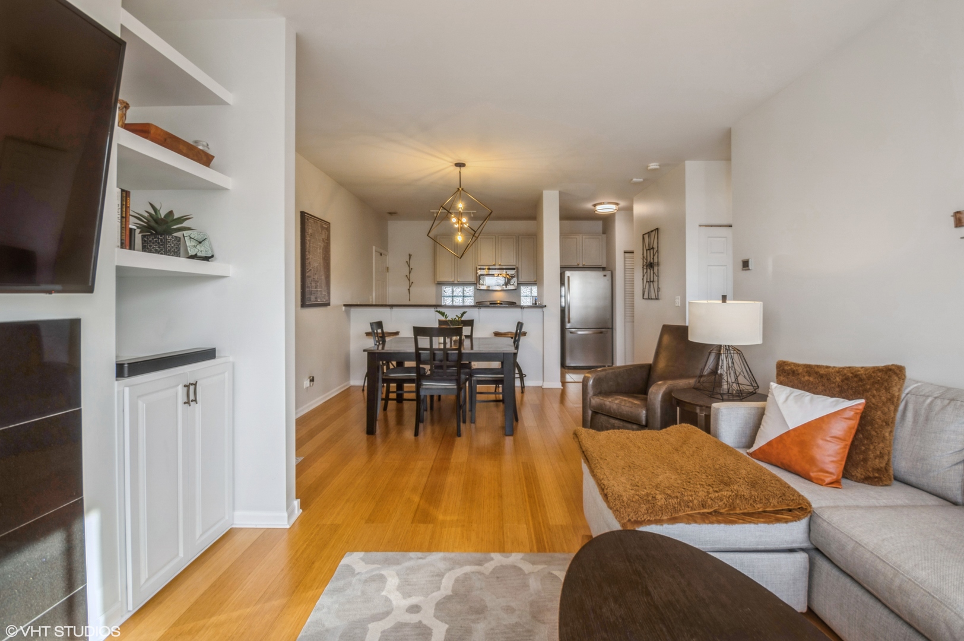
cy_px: 320
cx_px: 482
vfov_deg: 77.2
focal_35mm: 15
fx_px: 401
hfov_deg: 100.4
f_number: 11
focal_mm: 10
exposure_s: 1/13
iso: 100
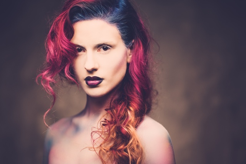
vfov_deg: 16.3
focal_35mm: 84
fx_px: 574
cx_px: 123
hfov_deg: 24.2
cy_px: 82
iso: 200
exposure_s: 1/90
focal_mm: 56
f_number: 1.2
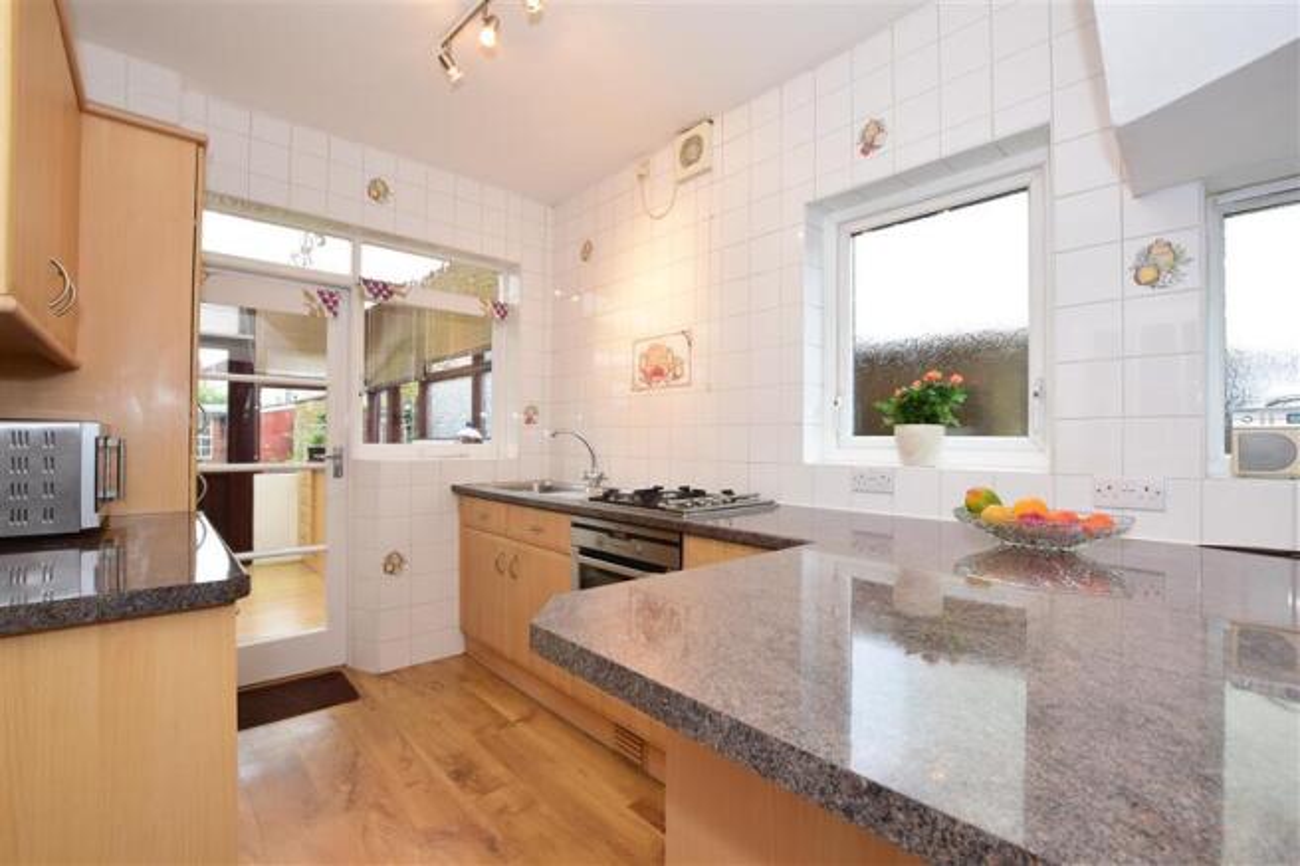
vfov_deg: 77.3
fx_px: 541
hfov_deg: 100.4
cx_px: 650
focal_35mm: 15
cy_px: 433
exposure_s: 1/20
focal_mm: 10
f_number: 10
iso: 500
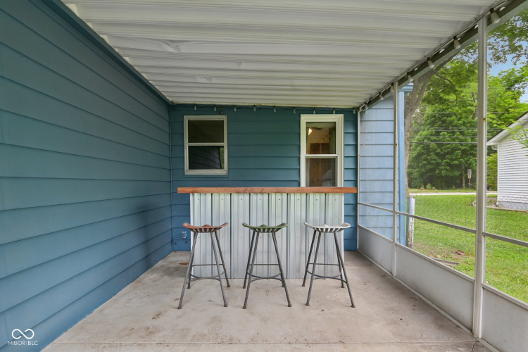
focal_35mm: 16
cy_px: 176
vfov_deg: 73.7
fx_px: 235
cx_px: 264
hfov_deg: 96.7
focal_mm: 16
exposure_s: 1/20
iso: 100
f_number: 8
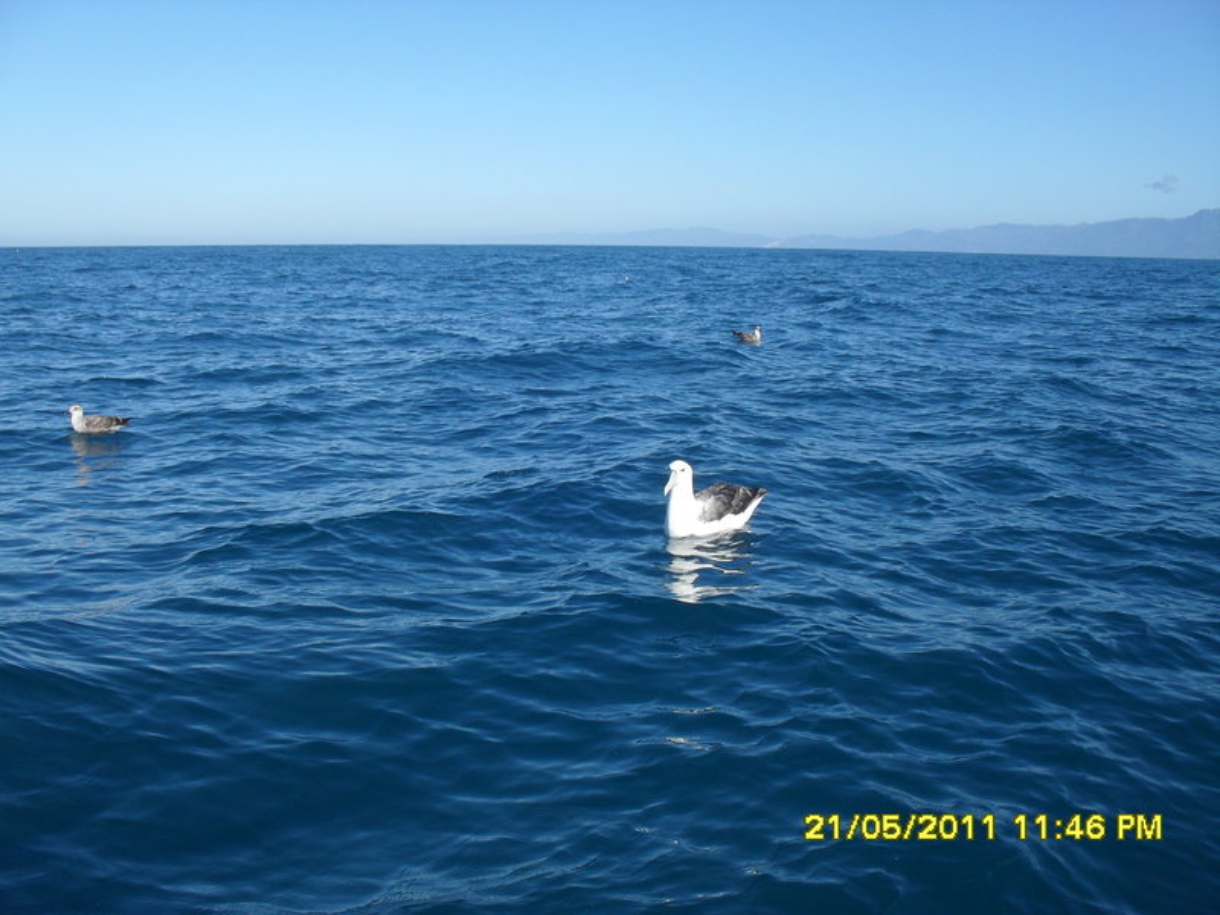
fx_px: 1234
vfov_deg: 40.7
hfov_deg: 52.6
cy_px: 458
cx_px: 610
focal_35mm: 35
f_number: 8.4
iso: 100
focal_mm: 6.3
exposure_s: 1/180
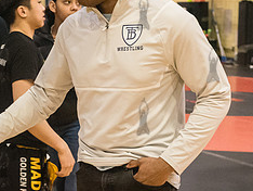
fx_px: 805
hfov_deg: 17.4
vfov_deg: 13.5
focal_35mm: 110
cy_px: 96
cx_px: -13
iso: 8000
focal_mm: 35
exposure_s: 1/400
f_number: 4
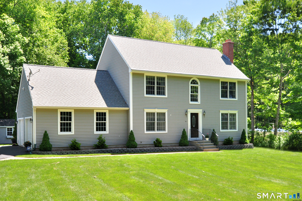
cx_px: 151
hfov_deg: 62.0
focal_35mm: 30
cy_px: 100
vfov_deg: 43.5
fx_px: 251
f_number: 8
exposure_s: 1/250
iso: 640
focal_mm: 20
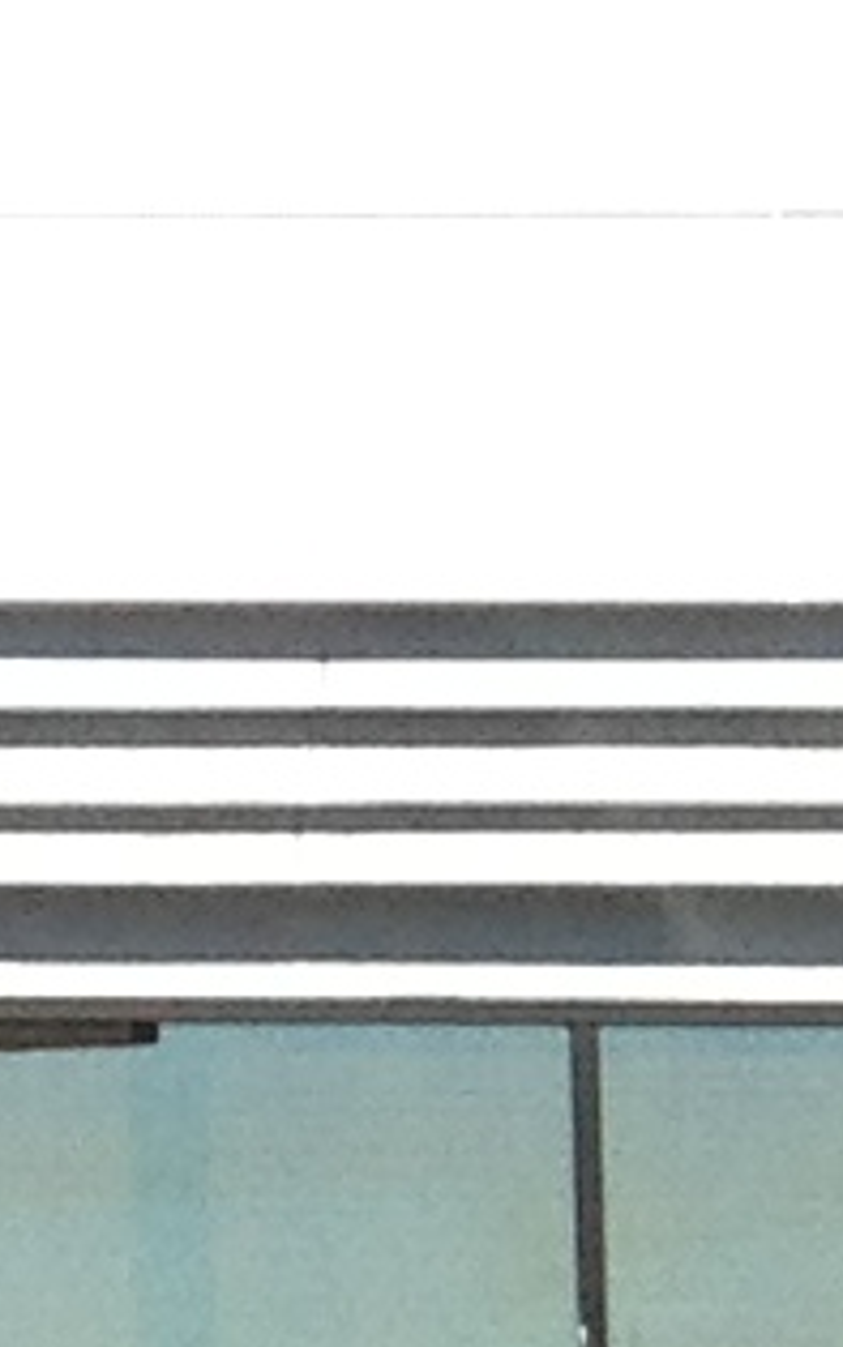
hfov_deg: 2.9
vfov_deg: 5.5
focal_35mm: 384
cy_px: 710
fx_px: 14109
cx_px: -5409
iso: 64
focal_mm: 4.28
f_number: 2.4
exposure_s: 1/1672
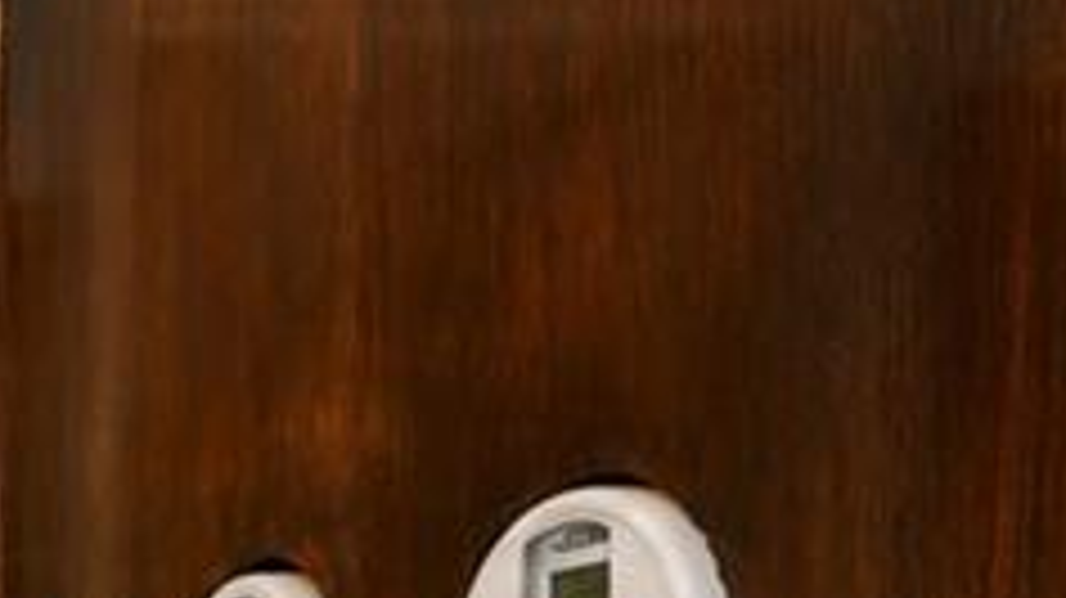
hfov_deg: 20.8
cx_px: -877
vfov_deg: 15.8
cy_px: 976
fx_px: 1921
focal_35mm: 68
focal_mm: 10
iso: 1600
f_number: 4.5
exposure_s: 1/100
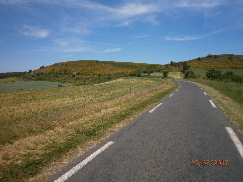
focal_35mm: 26
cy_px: 91
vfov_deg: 53.1
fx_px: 183
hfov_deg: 67.3
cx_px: 122
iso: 80
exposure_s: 1/250
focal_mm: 4.7
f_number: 8
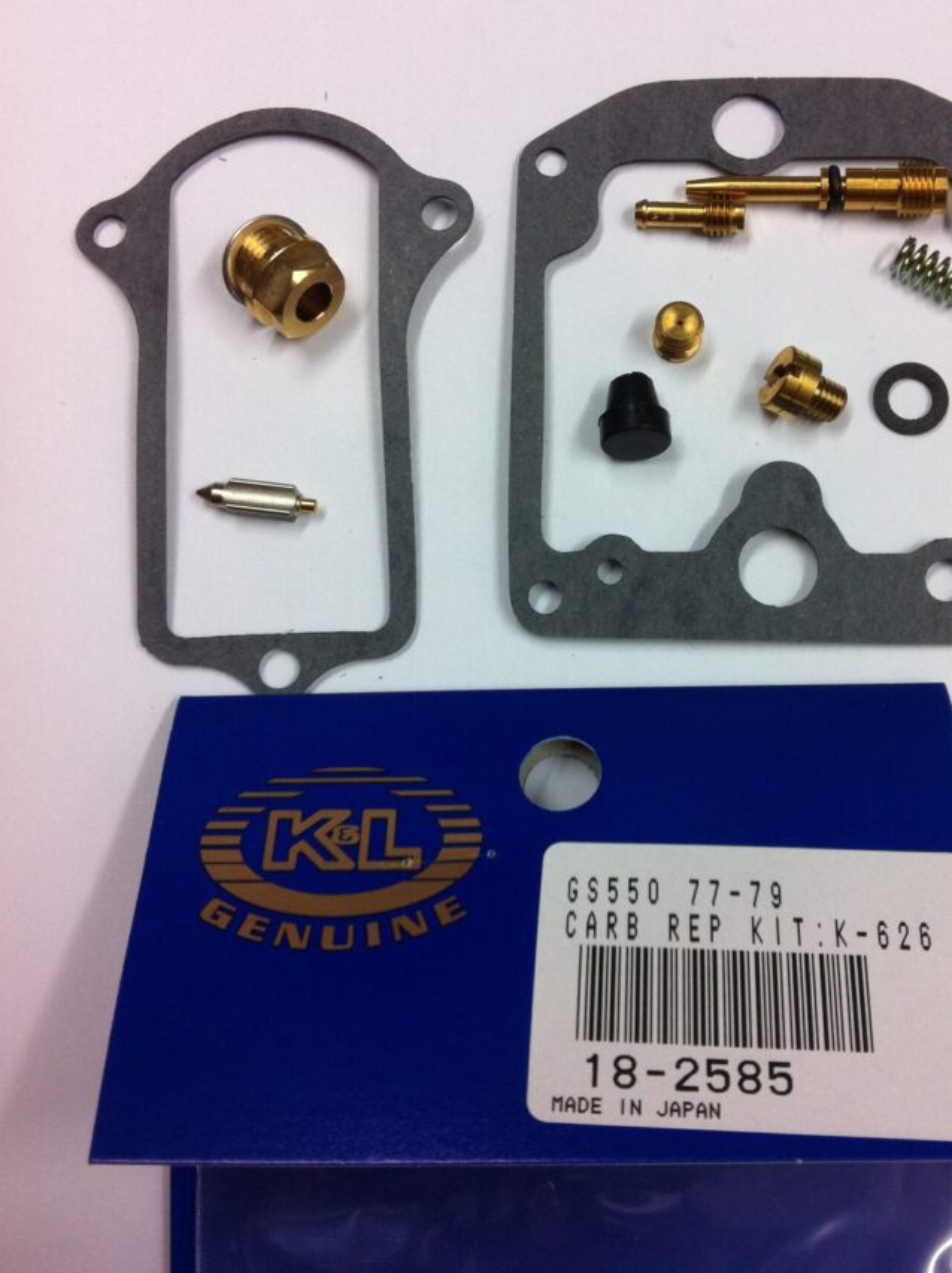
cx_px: 560
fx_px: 1543
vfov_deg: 44.8
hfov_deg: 34.2
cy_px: 573
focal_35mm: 42
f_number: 2.8
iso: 80
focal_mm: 3.85
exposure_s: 1/40
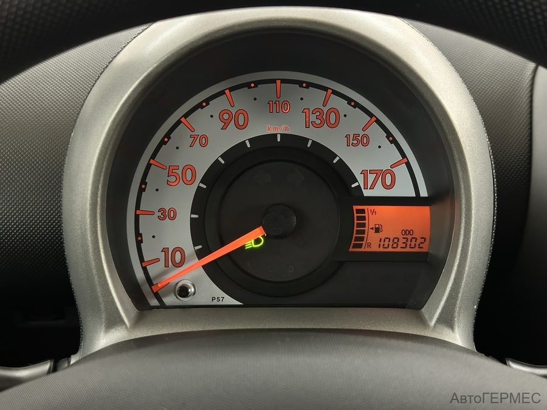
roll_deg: -0.4
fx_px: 758
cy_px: 205
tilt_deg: -26.8
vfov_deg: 30.3
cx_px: 274
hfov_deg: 39.7
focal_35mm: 48
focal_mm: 6.86
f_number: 1.78
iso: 200
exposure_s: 1/33
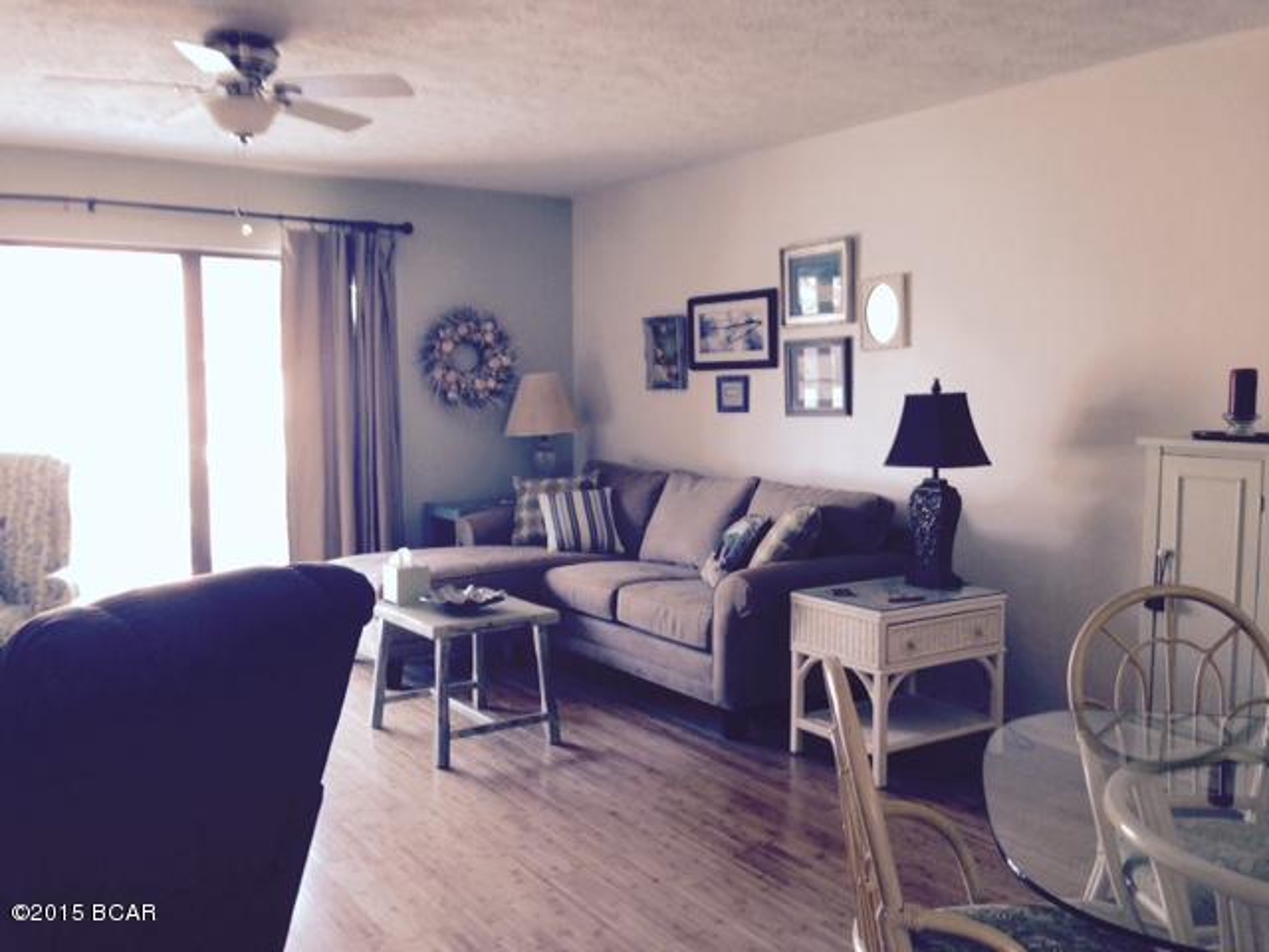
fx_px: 1210
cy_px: 476
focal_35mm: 33
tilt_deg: -4.9
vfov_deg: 42.9
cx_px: 634
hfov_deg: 55.4
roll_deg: -1.4
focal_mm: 4.12
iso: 80
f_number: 2.4
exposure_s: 1/20
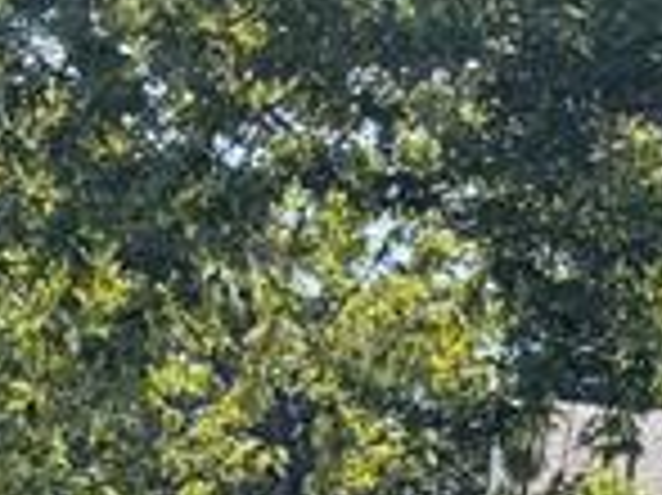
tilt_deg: +4.7
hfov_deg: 9.6
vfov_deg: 7.9
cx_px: 1639
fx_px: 3459
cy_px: 860
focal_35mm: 181
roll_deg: +0.8
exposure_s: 1/1484
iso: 64
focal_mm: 5.96
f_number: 1.6
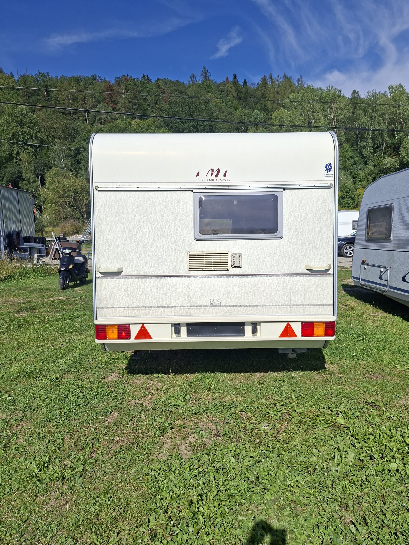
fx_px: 362
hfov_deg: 58.9
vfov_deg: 73.9
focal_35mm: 23
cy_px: 272
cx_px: 204
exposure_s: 1/3356
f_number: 1.8
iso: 40
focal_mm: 5.54
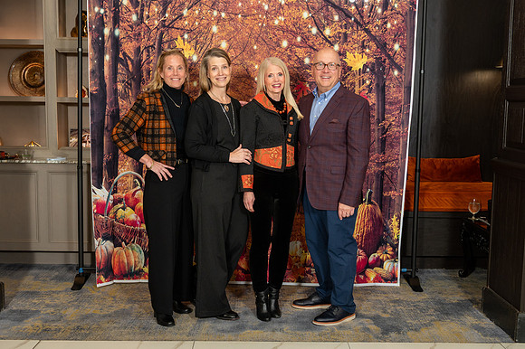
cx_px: 263
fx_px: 590
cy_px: 173
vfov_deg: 33.0
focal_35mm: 40
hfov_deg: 48.0
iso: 800
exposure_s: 1/80
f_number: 5.6
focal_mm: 33
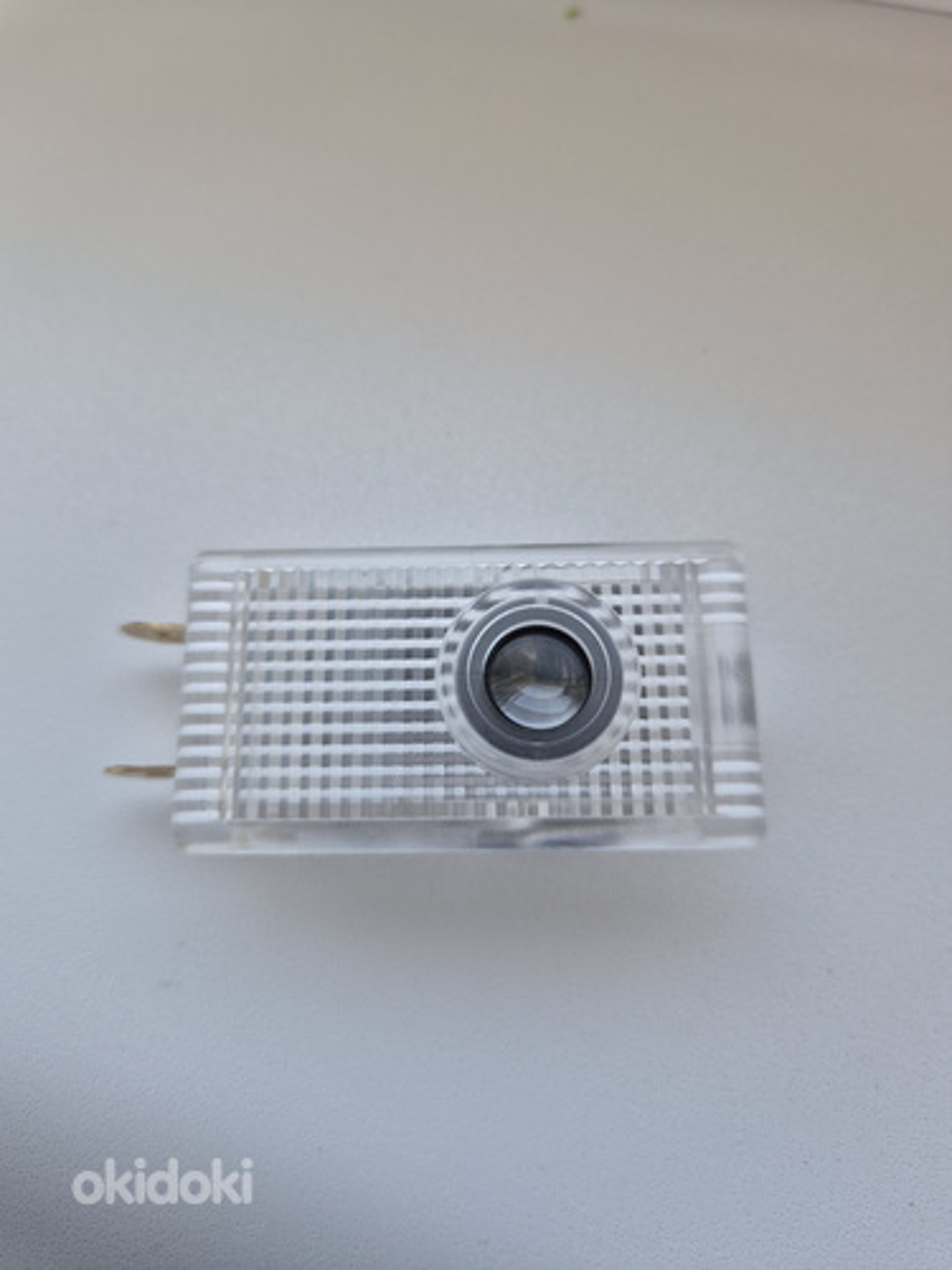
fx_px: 843
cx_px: 476
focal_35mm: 23
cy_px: 635
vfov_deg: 73.9
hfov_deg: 58.9
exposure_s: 1/180
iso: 100
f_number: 1.8
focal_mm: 5.4
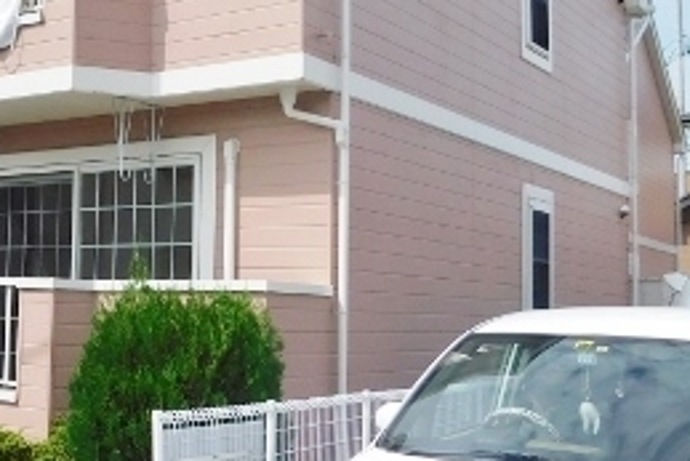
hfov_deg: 32.0
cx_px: 48
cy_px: 232
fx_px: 1131
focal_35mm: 59
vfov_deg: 23.0
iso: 125
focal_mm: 4
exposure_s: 1/640
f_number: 6
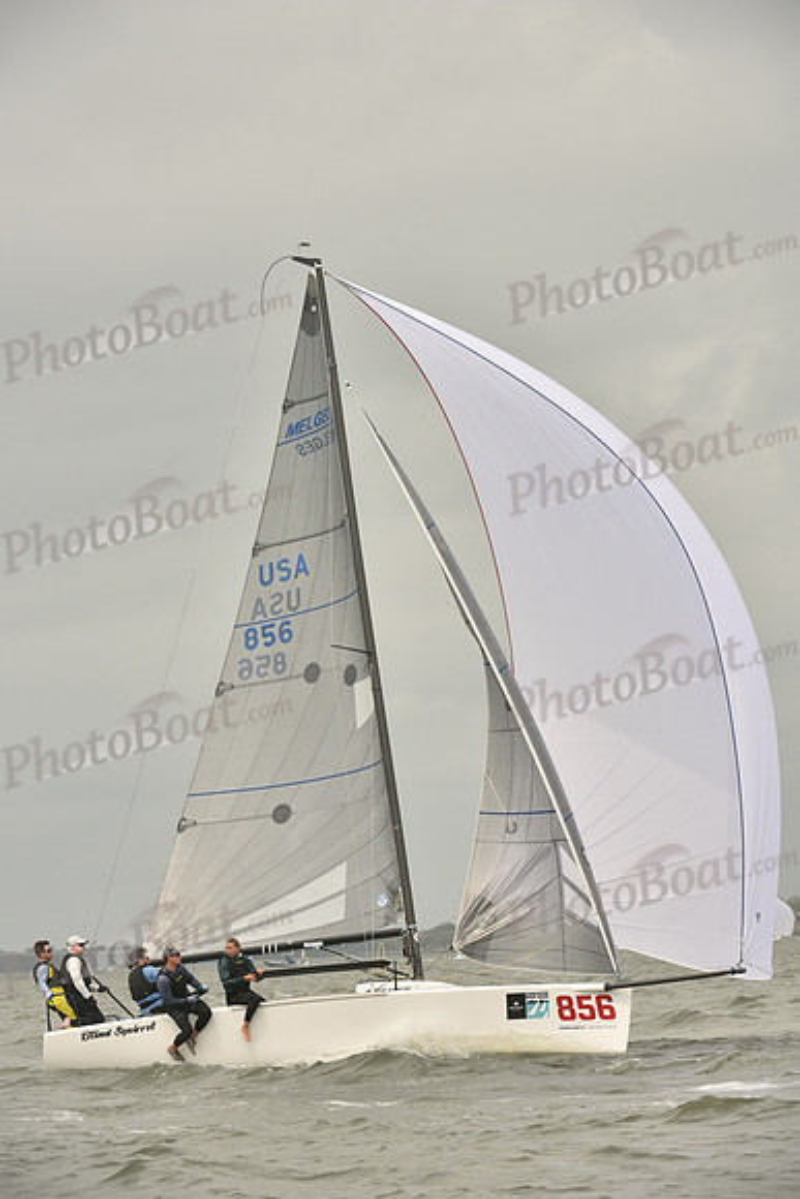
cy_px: 600
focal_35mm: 200
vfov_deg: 10.3
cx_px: 400
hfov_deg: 6.9
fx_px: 6662
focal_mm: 200
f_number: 9
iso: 400
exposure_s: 1/1000
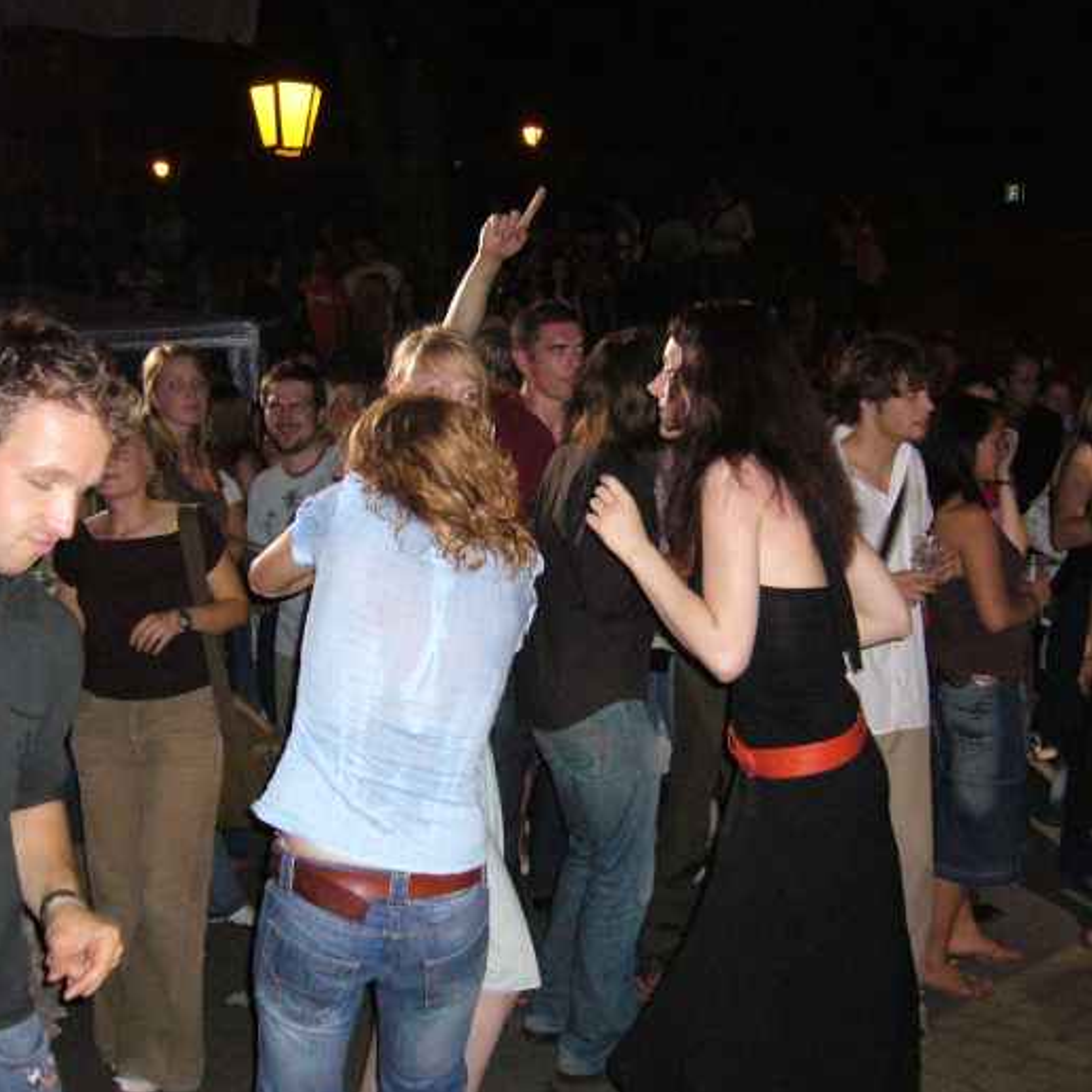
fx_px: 1499
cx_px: 514
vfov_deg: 40.0
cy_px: 547
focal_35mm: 42
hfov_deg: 40.0
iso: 400
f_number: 2.8
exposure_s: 1/60
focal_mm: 5.8
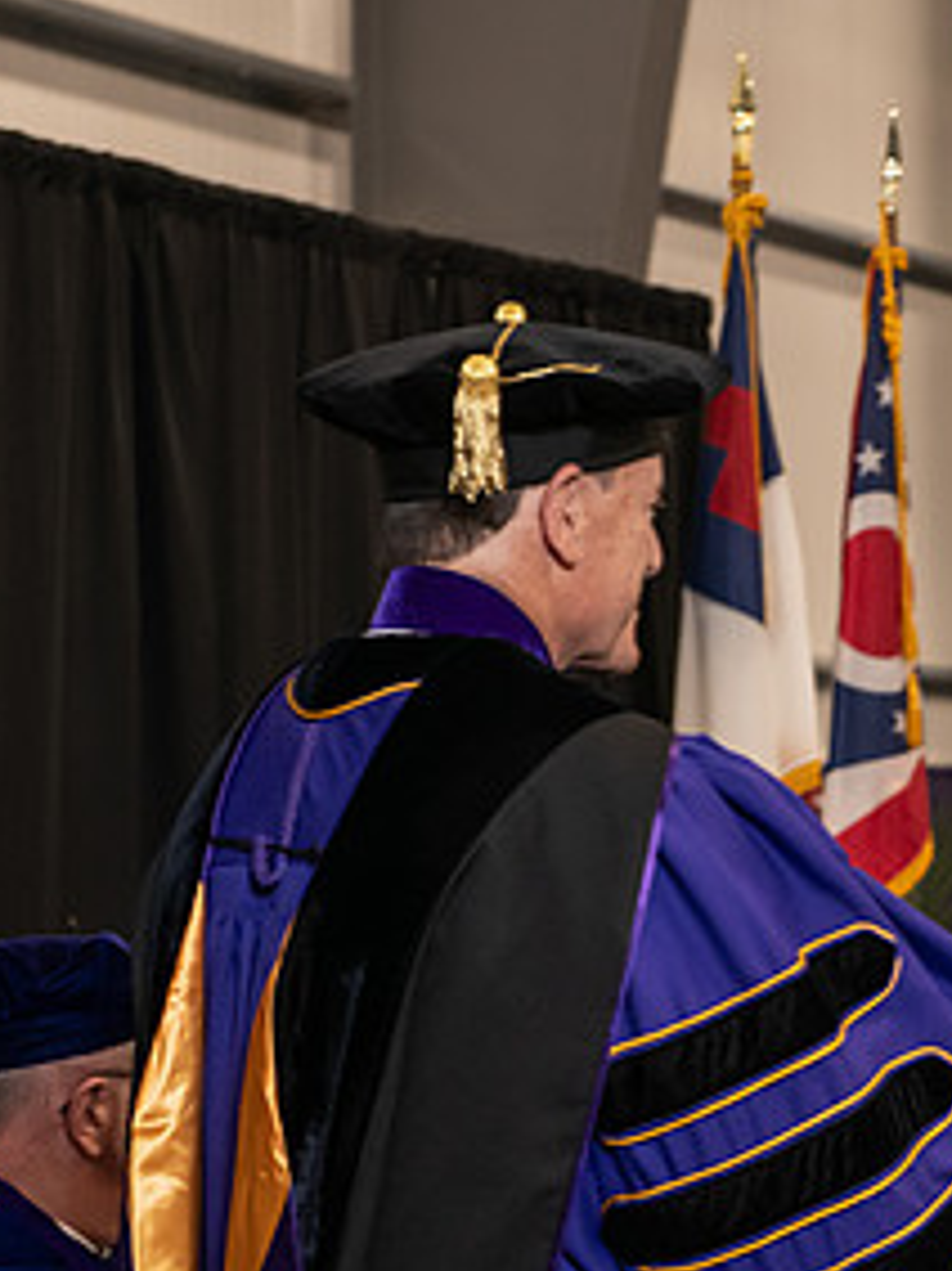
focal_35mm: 138
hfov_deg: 10.5
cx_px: 1203
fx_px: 5064
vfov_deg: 14.3
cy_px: 824
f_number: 5
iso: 2000
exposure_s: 1/125
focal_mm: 70
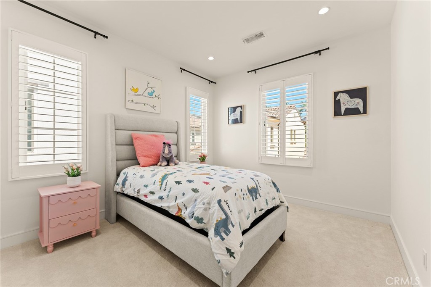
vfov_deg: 81.2
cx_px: 216
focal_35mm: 14
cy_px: 144
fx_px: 168
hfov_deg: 104.2
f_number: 6.3
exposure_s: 1/20
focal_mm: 14
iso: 320
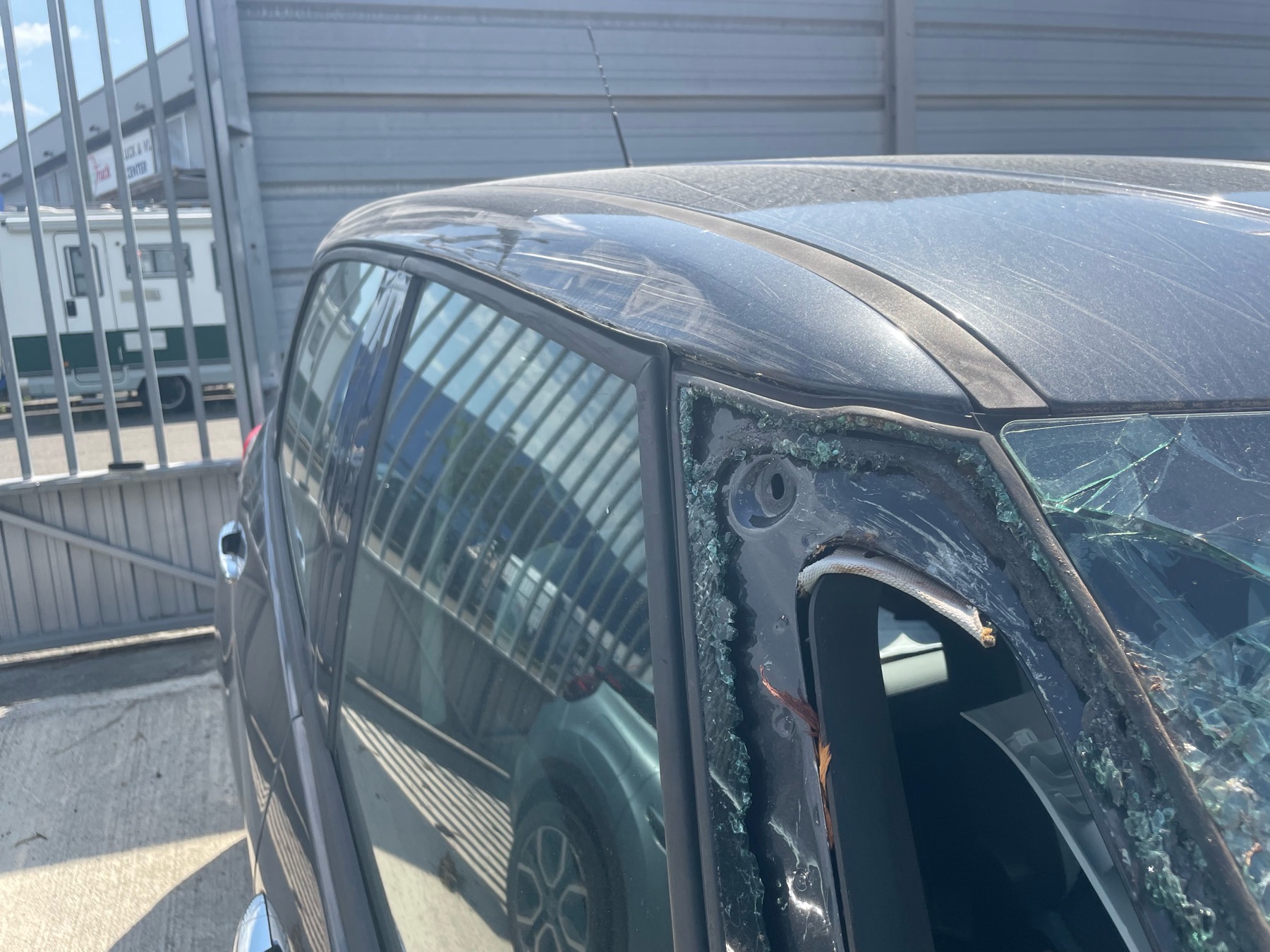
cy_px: 476
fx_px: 954
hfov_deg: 67.3
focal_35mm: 26
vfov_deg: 53.1
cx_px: 635
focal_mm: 4.2
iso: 32
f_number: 1.6
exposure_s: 1/1916
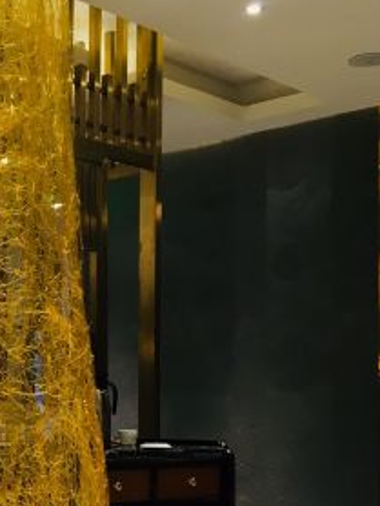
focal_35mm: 73
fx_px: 1067
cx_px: -54
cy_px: 411
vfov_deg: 26.1
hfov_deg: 19.2
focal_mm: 4.15
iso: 64
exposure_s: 1/33
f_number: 2.2
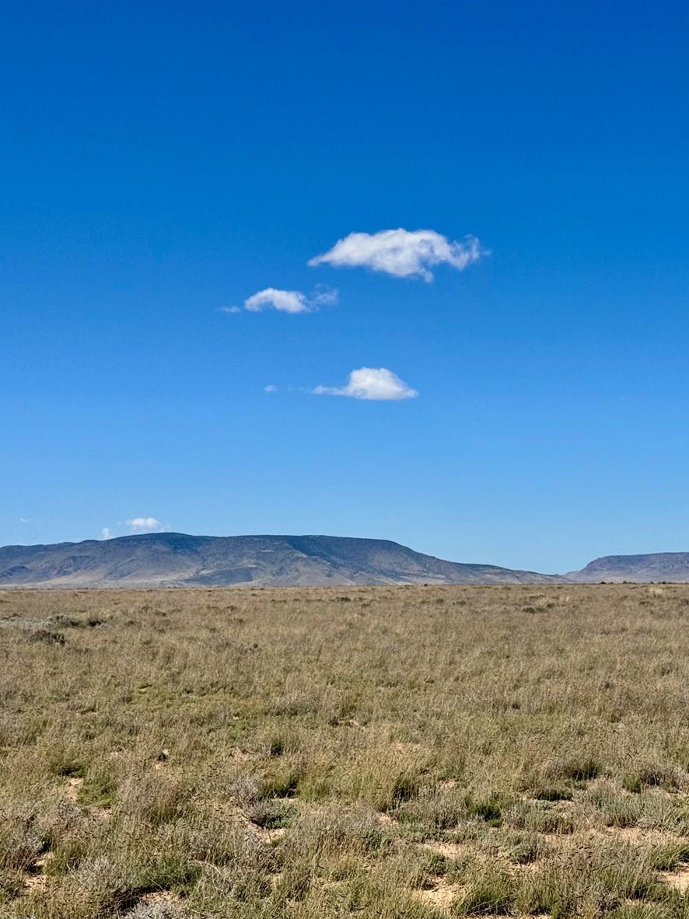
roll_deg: +0.3
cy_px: 461
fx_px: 1726
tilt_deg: +3.6
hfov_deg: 22.4
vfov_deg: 29.8
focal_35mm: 65
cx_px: 498
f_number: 1.78
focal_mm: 6.76
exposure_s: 1/7092
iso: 64
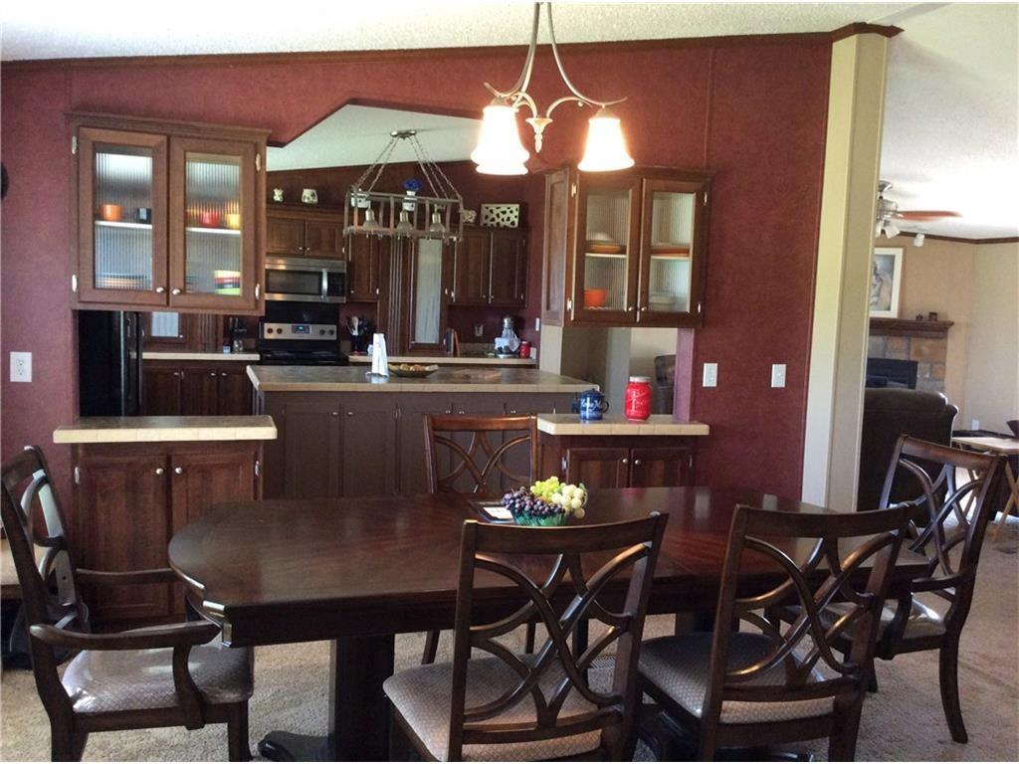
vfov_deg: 44.2
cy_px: 382
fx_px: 942
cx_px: 510
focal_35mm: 32
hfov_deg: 56.8
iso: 200
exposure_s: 1/24
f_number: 2.4
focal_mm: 3.3
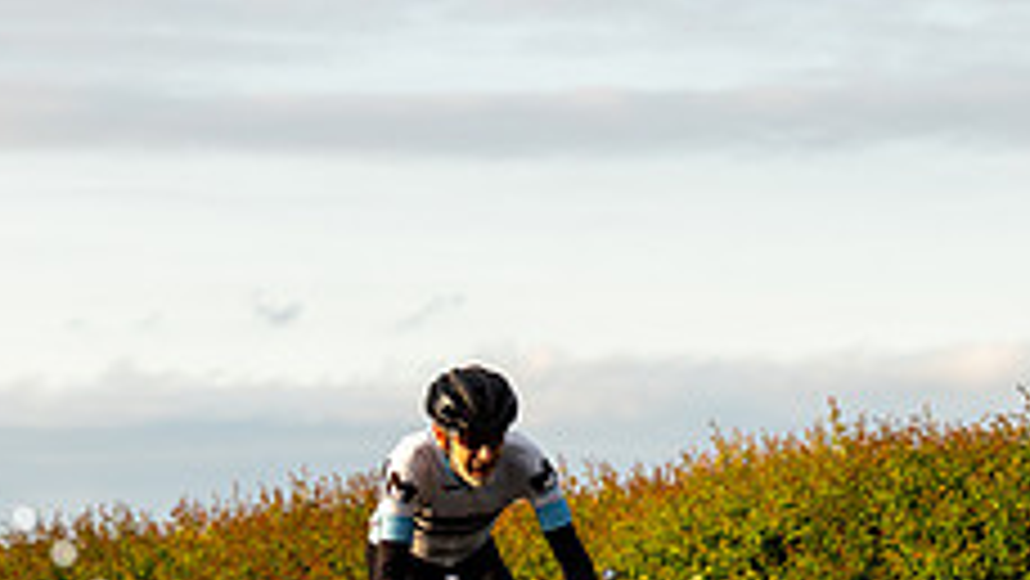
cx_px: 477
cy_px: 614
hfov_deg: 8.6
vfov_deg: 4.8
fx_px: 6885
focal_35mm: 252
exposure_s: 1/1000
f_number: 4
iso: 320
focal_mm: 95
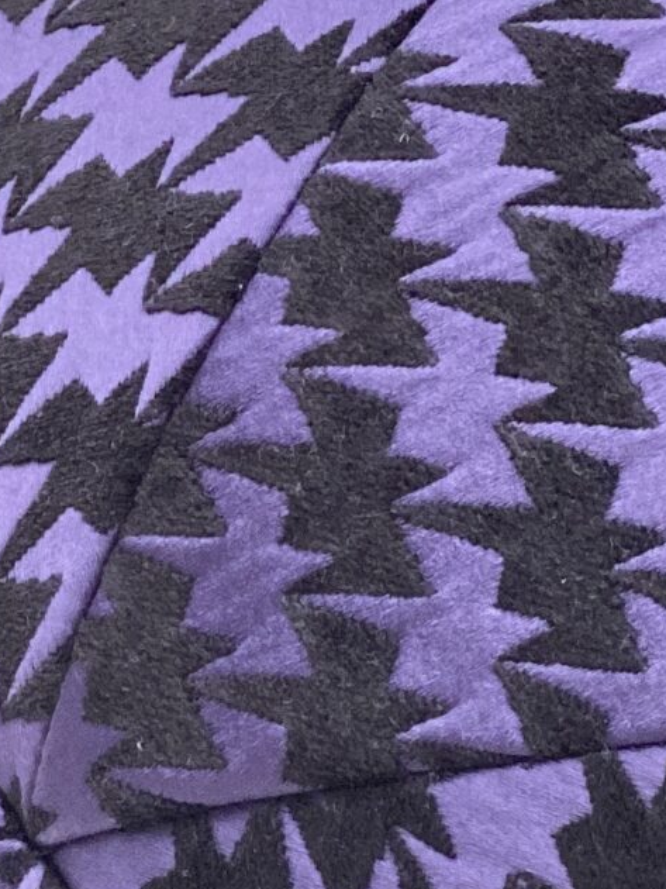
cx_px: -152
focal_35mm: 211
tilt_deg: -15.4
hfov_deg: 7.0
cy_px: 425
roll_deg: +1.6
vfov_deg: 9.4
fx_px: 5415
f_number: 2
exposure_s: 1/122
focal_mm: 6
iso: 160
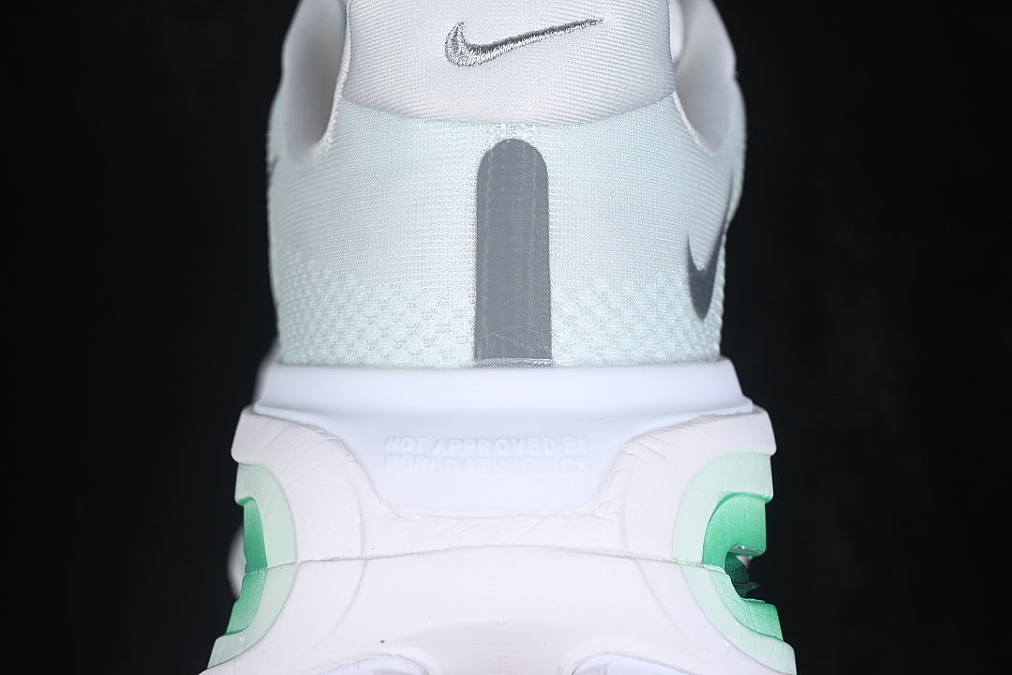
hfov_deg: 27.0
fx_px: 2108
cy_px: 338
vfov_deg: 18.2
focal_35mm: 75
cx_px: 506
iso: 160
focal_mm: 50
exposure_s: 1/80
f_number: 7.1
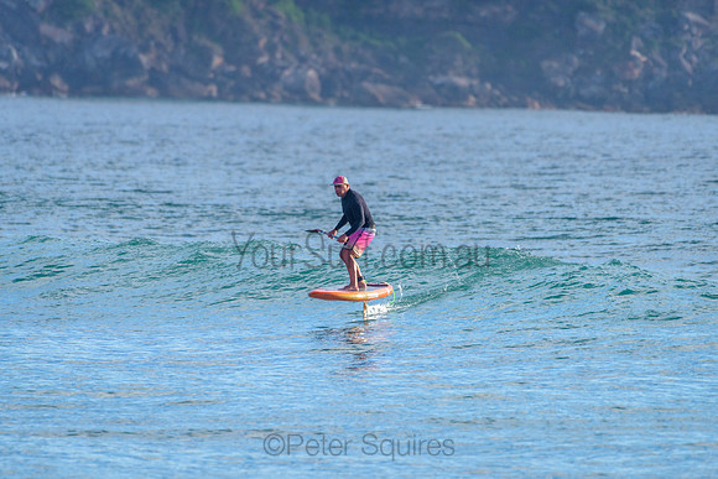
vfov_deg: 2.2
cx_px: 359
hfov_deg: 3.4
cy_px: 240
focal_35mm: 613
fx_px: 12225
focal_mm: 500
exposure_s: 1/2000
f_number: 5.6
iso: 320
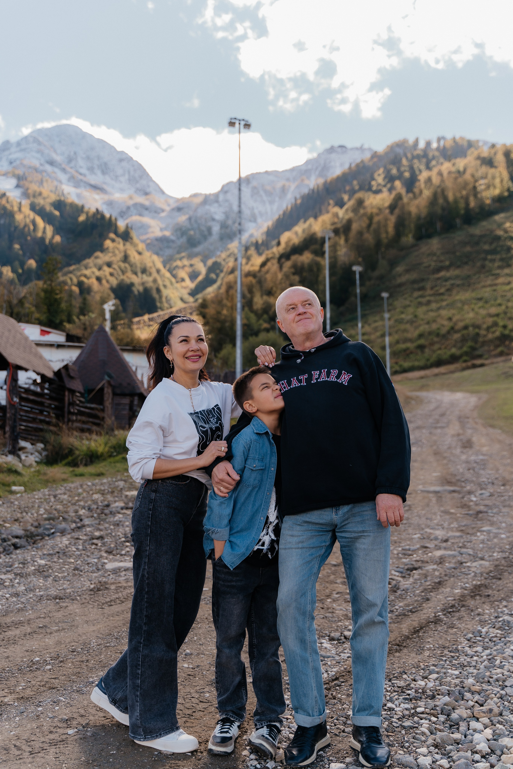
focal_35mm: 38
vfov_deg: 50.7
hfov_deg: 35.1
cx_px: 256
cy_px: 384
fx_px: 812
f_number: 2.8
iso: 100
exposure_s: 1/640
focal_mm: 38
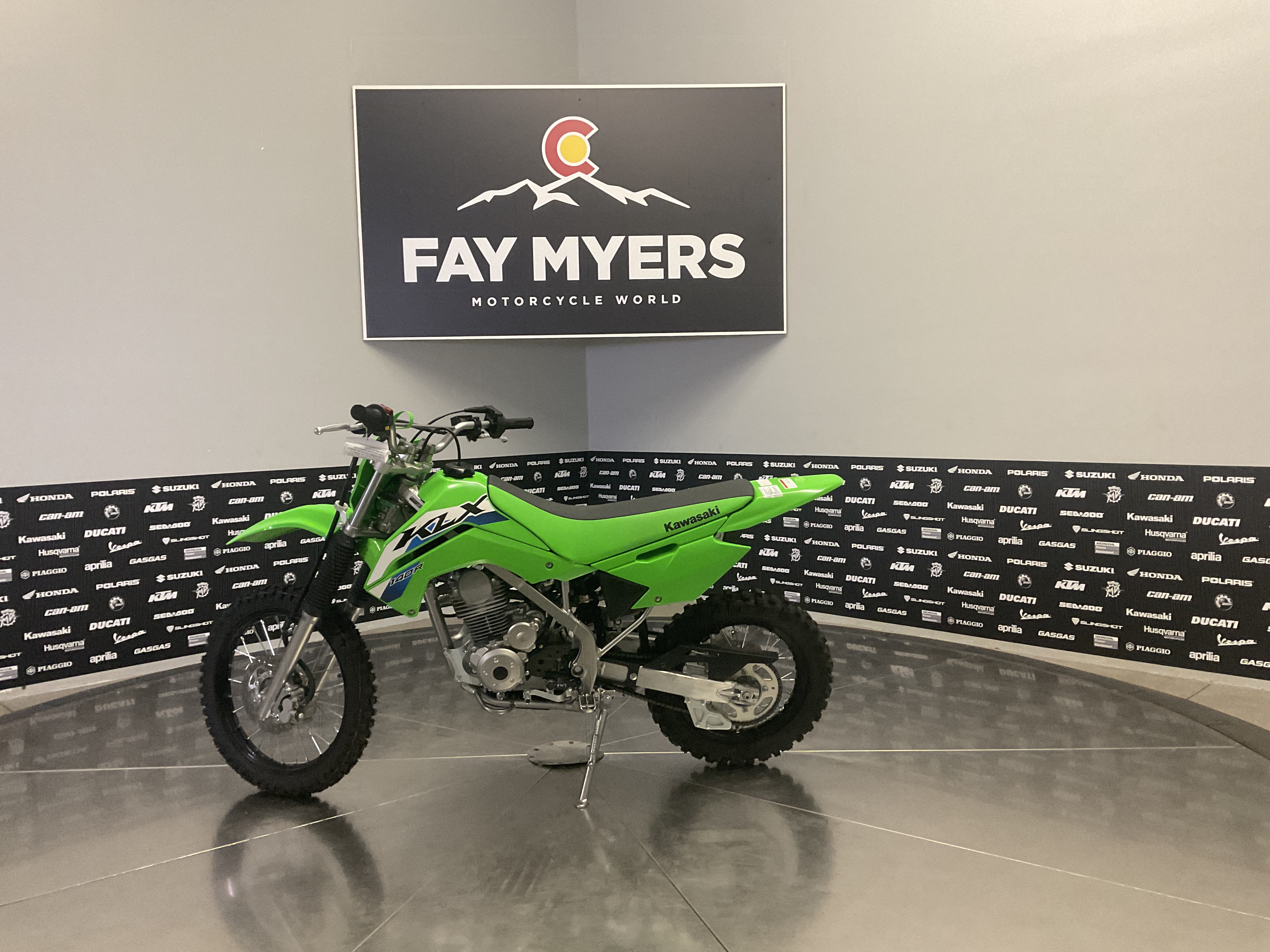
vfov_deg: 48.2
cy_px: 476
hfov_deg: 61.7
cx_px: 635
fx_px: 1064
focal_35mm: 29
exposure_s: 1/60
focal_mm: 3
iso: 160
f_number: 1.8
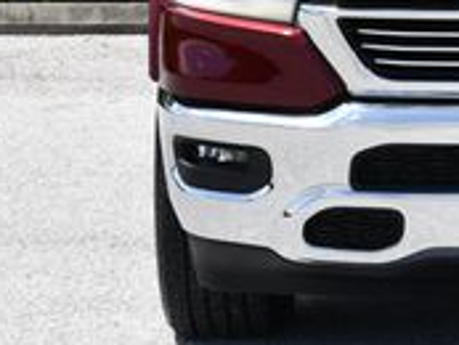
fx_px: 3211
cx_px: 623
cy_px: -96
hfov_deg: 8.1
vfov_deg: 6.1
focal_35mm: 242
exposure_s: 1/250
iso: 160
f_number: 8
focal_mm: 34
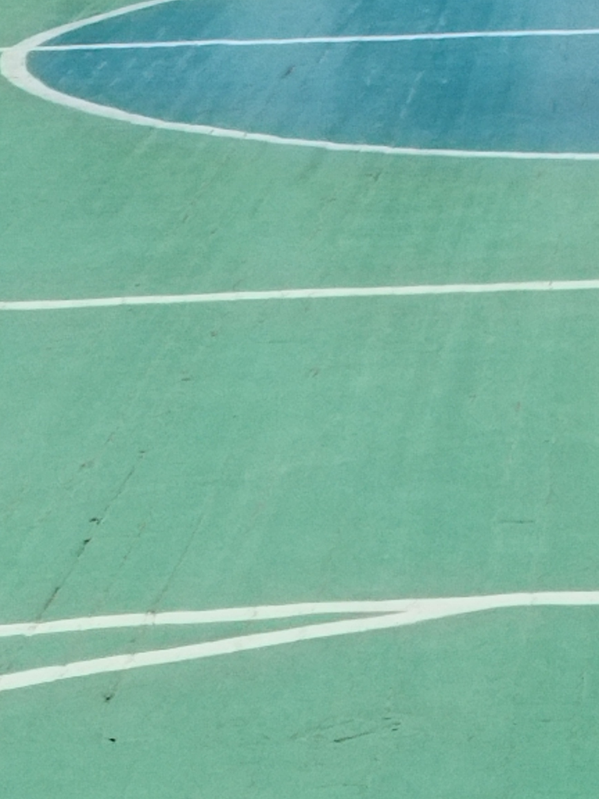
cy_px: -156
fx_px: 2145
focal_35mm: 93
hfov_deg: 15.8
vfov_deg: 19.8
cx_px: 433
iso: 104
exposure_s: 1/50
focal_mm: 4.71
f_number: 1.79
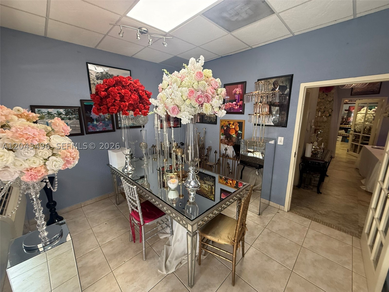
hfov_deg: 102.1
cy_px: 146
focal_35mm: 14
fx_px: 157
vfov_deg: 85.7
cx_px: 194
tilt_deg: -8.4
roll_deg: -0.4
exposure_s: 1/60
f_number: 2.2
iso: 160
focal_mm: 2.22
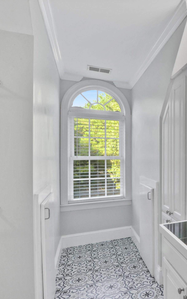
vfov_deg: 74.8
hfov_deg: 41.3
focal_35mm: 24
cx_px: 204
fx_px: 196
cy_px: 150
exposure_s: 1/4
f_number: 20
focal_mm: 10
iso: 500
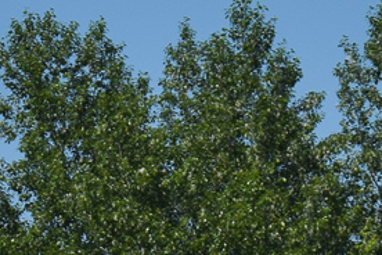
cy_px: 441
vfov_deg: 3.8
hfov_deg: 5.7
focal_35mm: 359
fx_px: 3811
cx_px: 37
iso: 100
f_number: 6.3
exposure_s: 1/1000
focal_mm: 55
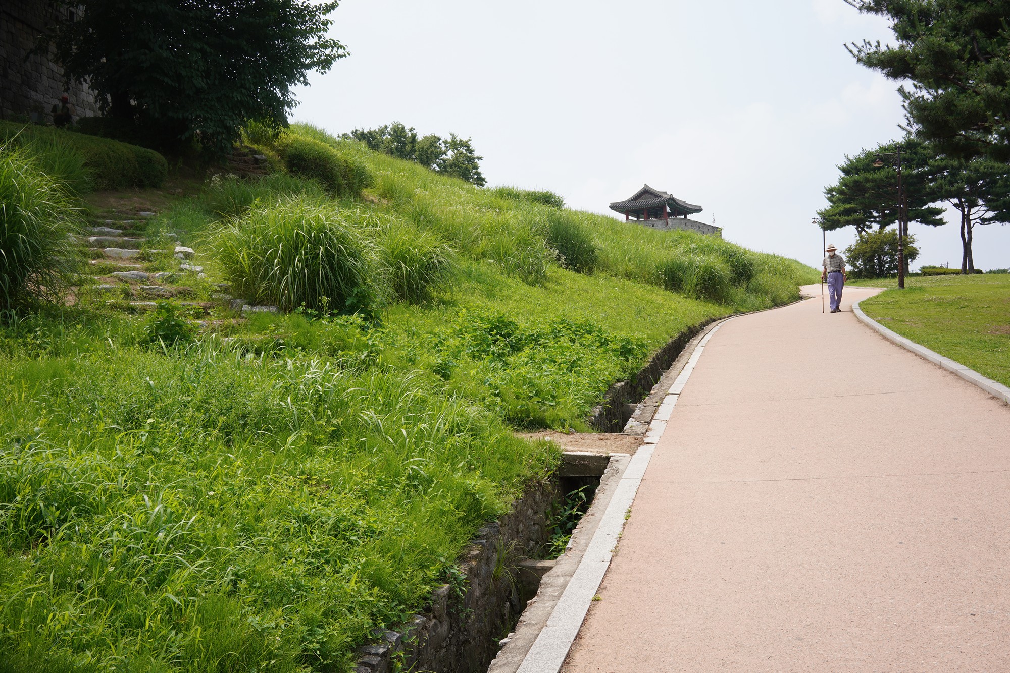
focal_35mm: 35
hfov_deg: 54.4
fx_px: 982
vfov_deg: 37.9
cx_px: 505
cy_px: 336
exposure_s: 1/100
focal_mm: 35
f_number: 11
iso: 100
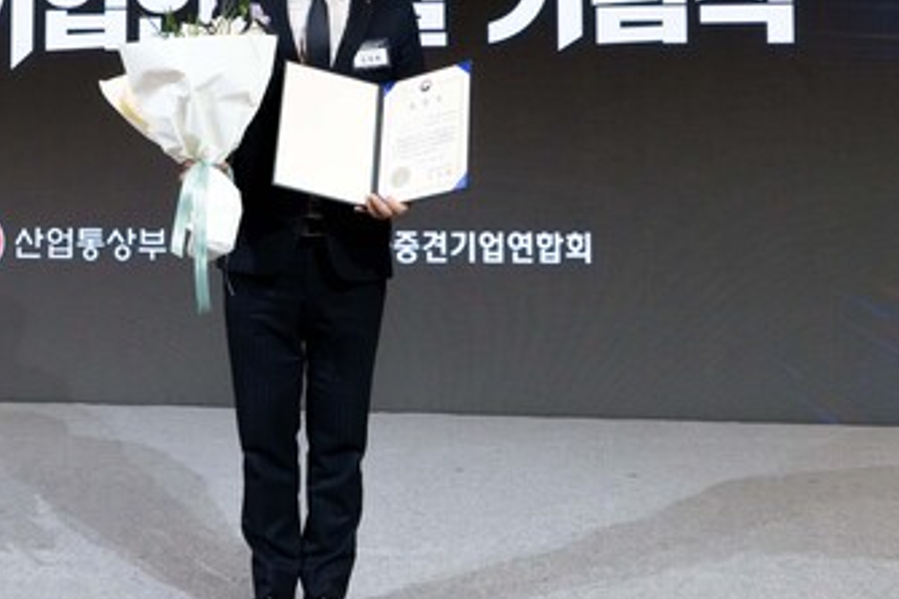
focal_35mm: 52
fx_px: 1298
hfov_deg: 37.8
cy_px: 145
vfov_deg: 25.6
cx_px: 303
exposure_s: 1/250
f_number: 11
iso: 8000
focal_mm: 29
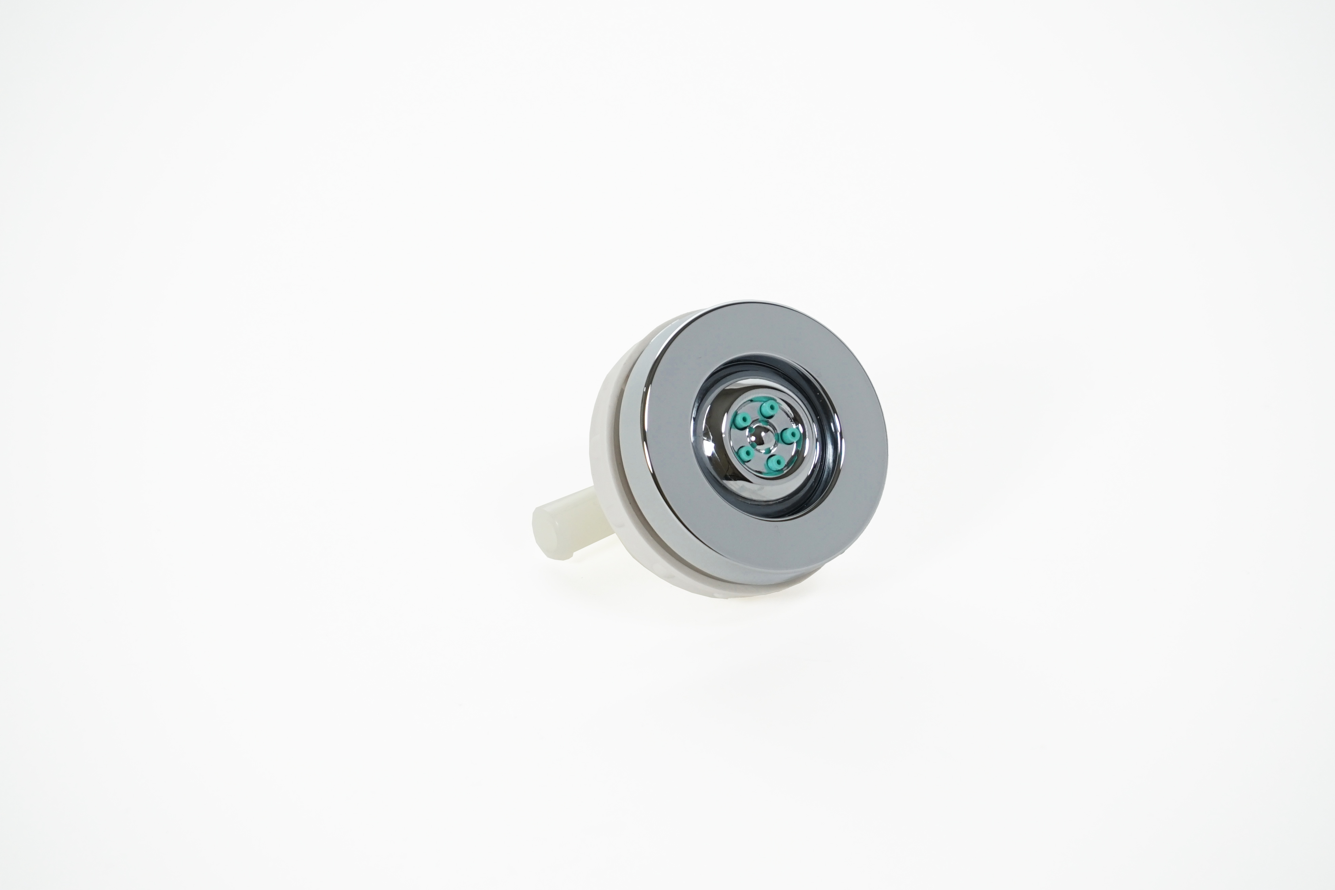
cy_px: 445
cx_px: 668
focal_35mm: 300
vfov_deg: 4.6
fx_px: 11124
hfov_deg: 6.9
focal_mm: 200
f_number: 6.3
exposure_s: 1/60
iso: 640
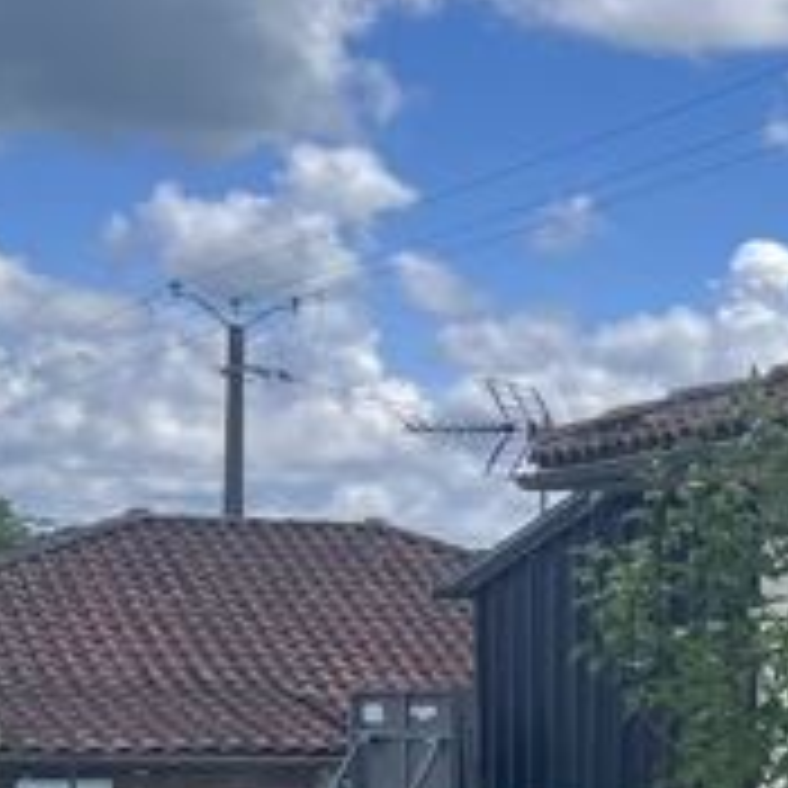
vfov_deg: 16.4
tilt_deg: +1.3
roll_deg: -0.4
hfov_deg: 13.5
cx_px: 1698
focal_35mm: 105
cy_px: 689
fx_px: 2704
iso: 50
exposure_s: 1/2755
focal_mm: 5.1
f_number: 1.6
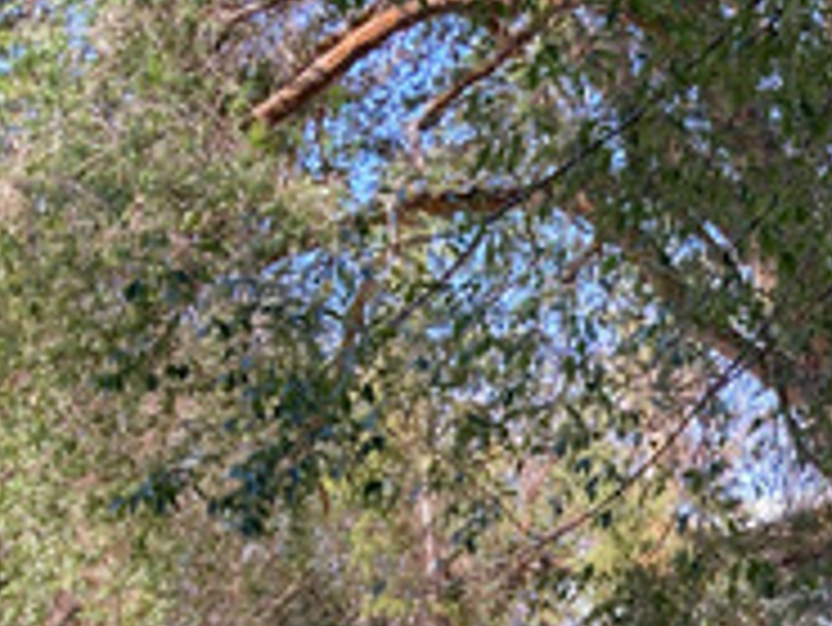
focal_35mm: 97
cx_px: 895
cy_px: 761
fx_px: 2333
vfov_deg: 14.7
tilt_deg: +0.2
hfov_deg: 19.4
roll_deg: -0.4
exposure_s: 1/180
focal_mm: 3.99
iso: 20
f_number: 1.8
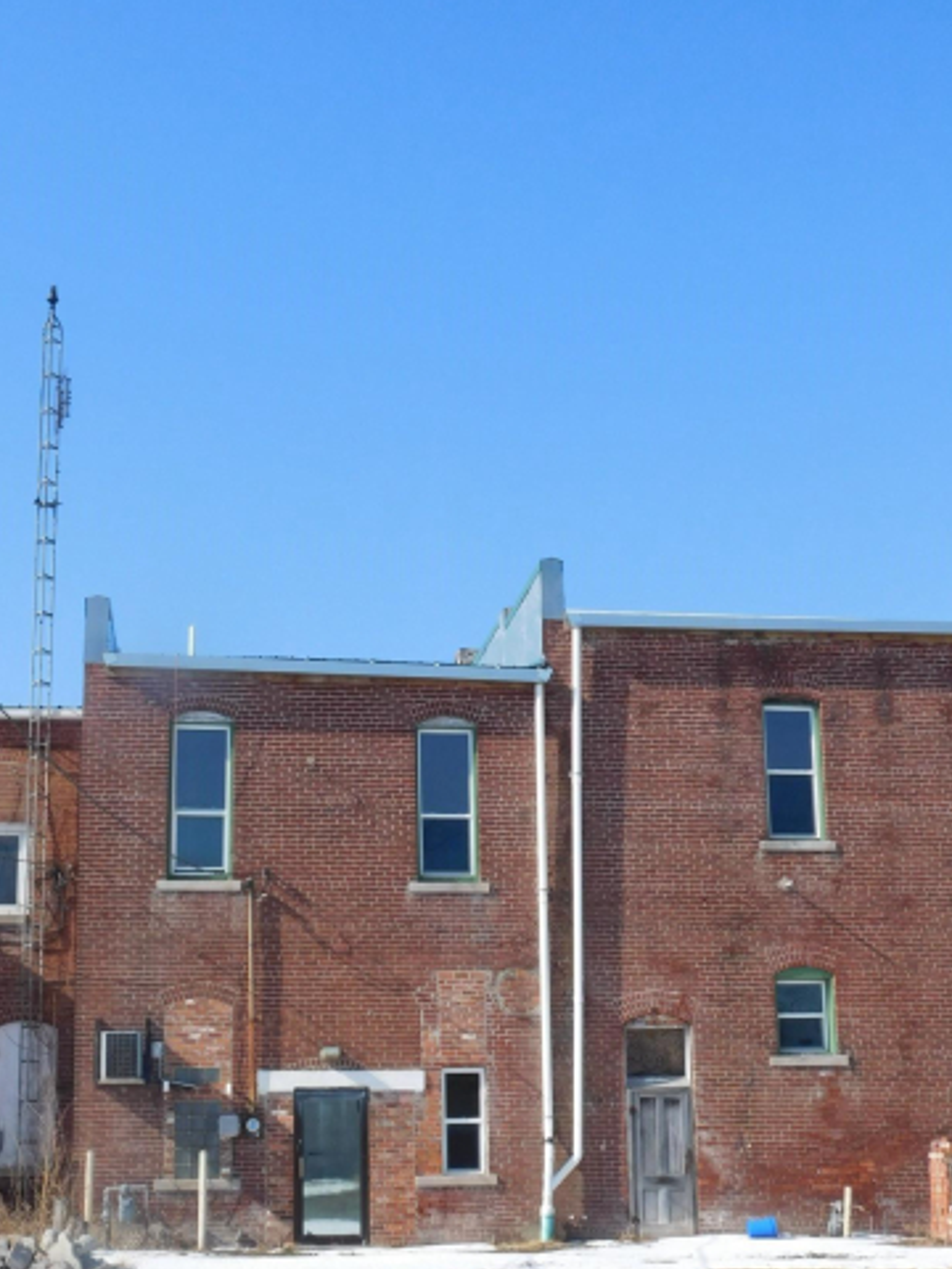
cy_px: 779
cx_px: 436
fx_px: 1833
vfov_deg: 38.0
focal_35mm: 50
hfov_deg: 29.1
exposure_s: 1/1250
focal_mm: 6.3
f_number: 3.5
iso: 125
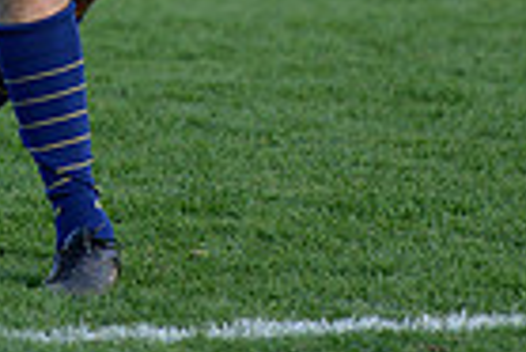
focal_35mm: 811
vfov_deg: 1.7
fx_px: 11862
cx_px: 11
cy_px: -365
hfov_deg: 2.5
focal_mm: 195
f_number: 2.8
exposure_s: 1/500
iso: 500
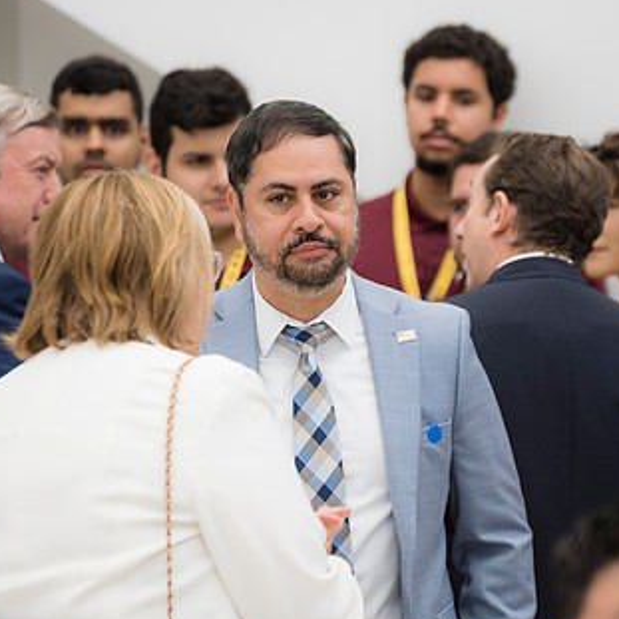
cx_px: 362
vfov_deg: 5.3
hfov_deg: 5.3
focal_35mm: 333
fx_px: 6737
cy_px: 266
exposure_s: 1/500
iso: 500
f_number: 5.3
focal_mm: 210
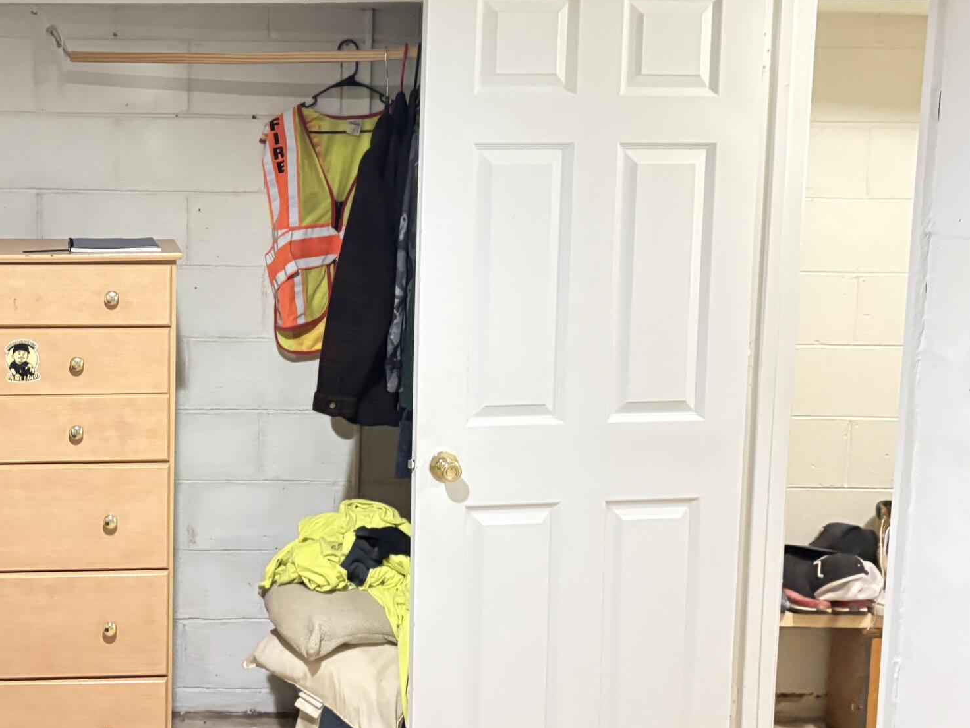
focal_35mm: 53
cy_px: 296
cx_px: 228
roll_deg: +0.3
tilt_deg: -7.5
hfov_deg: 35.3
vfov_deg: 27.5
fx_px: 1485
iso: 1000
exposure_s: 1/30
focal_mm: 5.96
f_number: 1.6
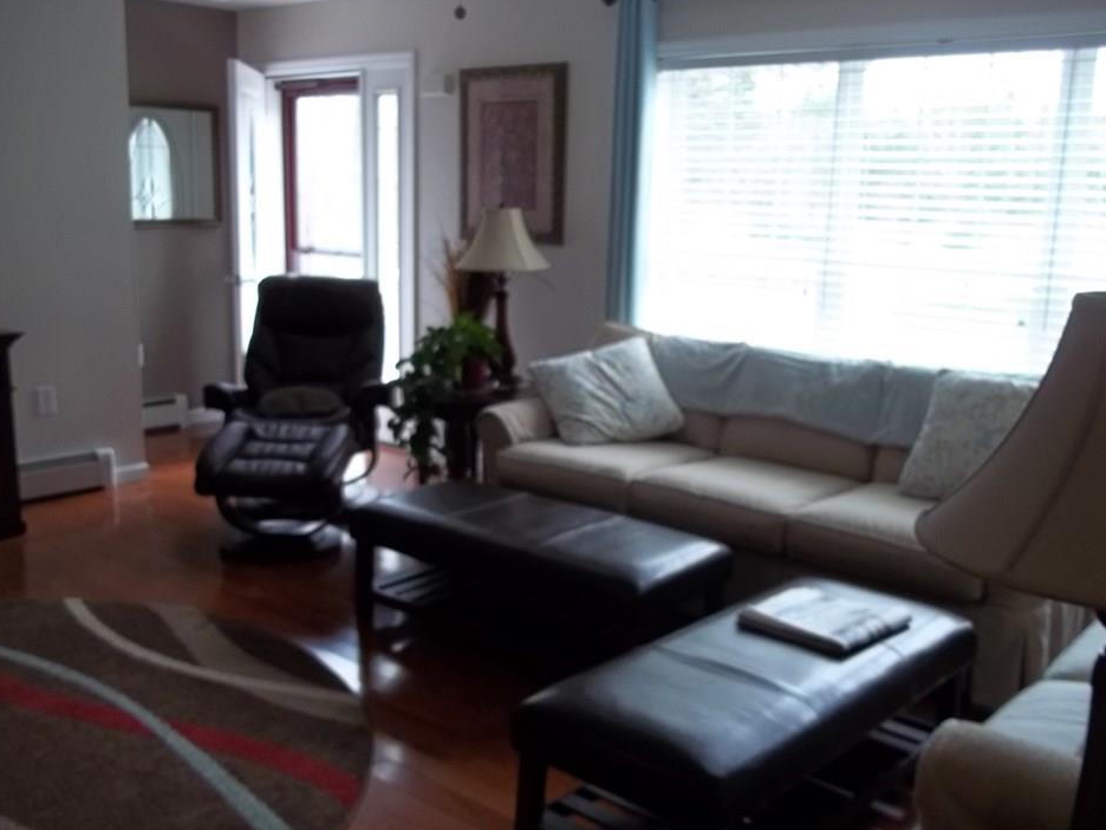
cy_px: 439
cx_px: 538
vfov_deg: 40.7
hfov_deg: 52.6
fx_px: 1118
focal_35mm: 35
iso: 64
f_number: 2.9
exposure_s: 1/40
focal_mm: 5.7
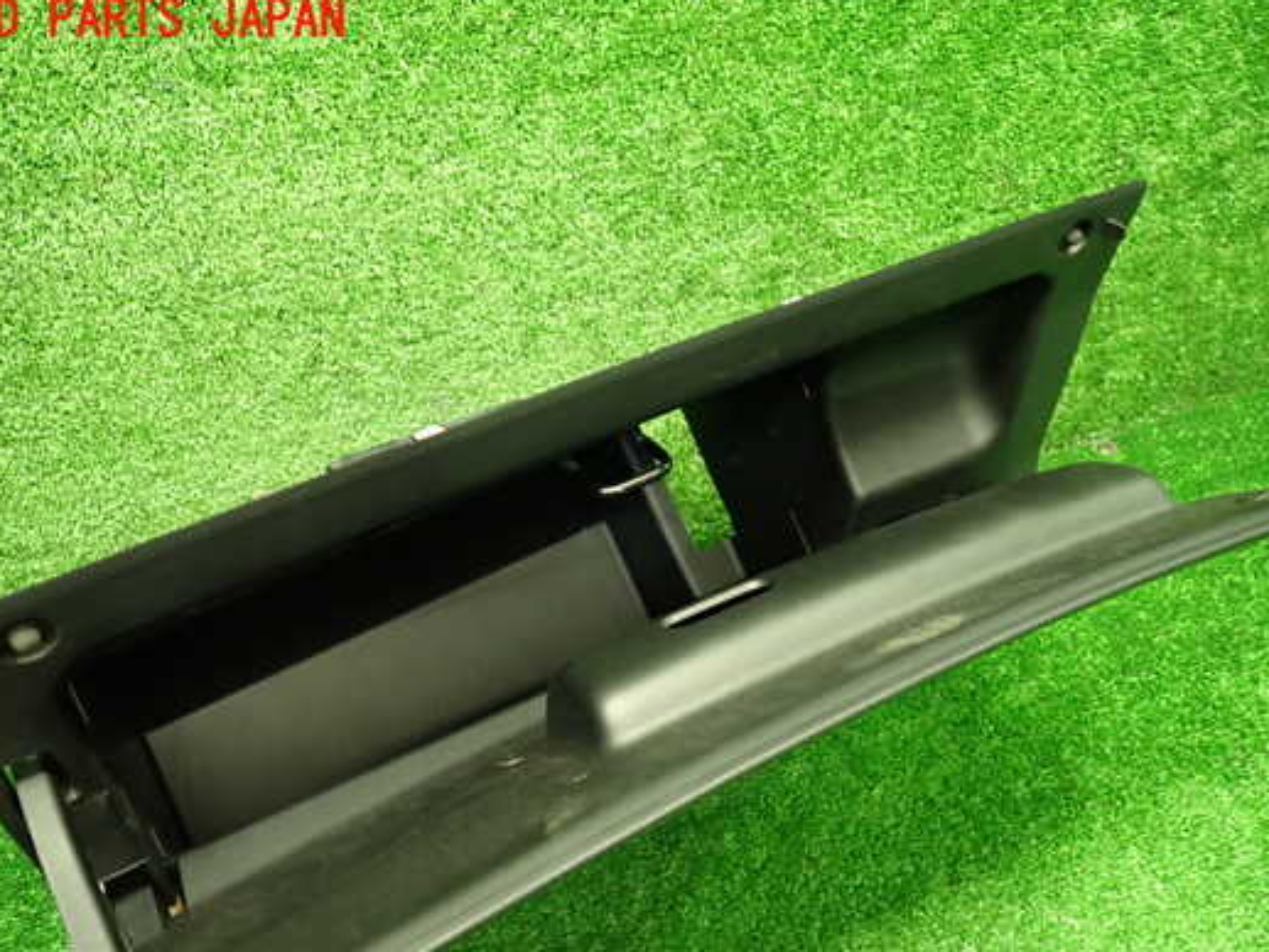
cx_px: 636
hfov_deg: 61.6
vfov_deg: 48.1
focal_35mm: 29
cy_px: 542
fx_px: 1063
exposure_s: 1/30
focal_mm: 4.5
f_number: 2
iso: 400
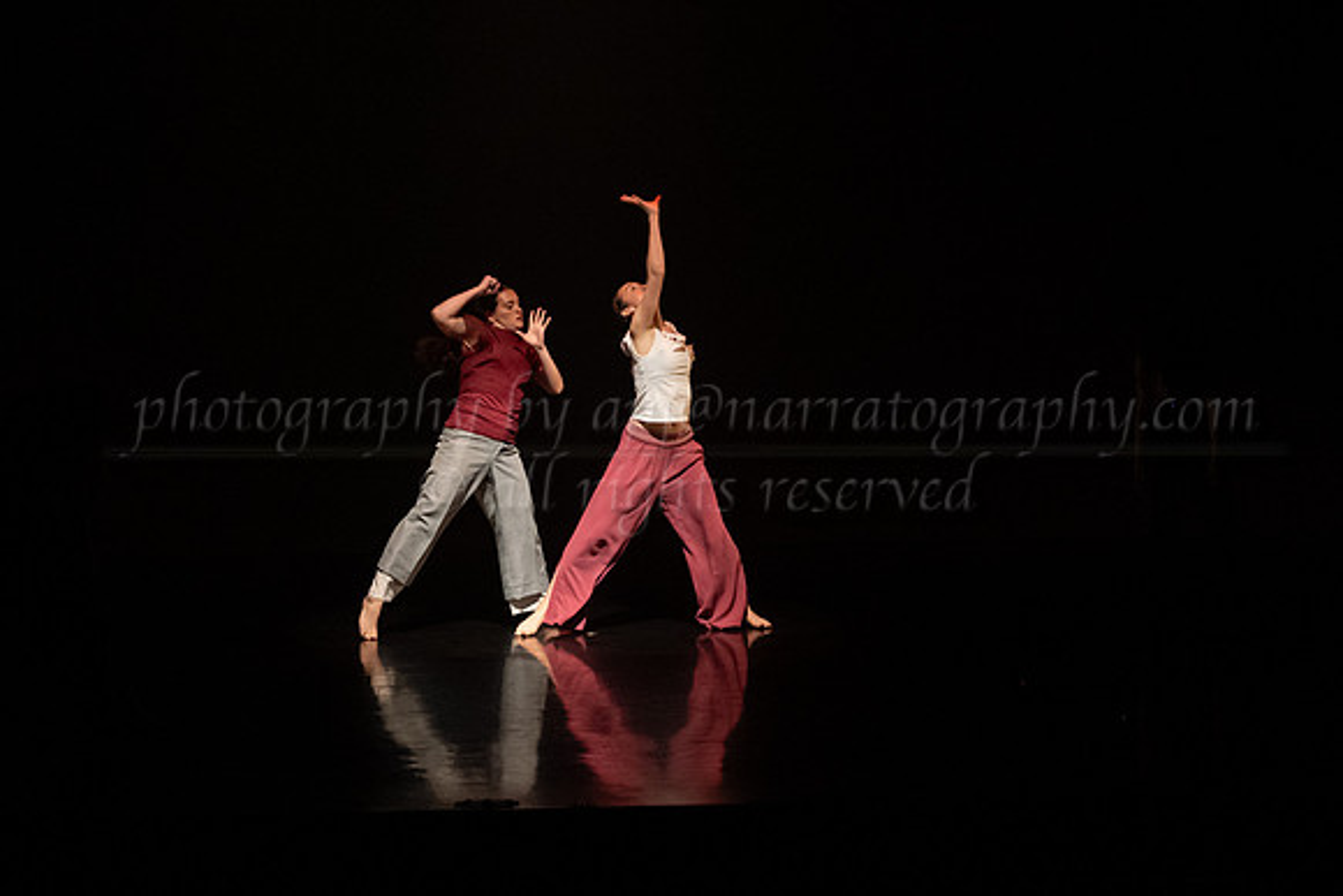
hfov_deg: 22.0
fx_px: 3460
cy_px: 453
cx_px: 672
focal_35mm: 93
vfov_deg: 14.8
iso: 4000
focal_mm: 60
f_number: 4
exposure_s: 1/400
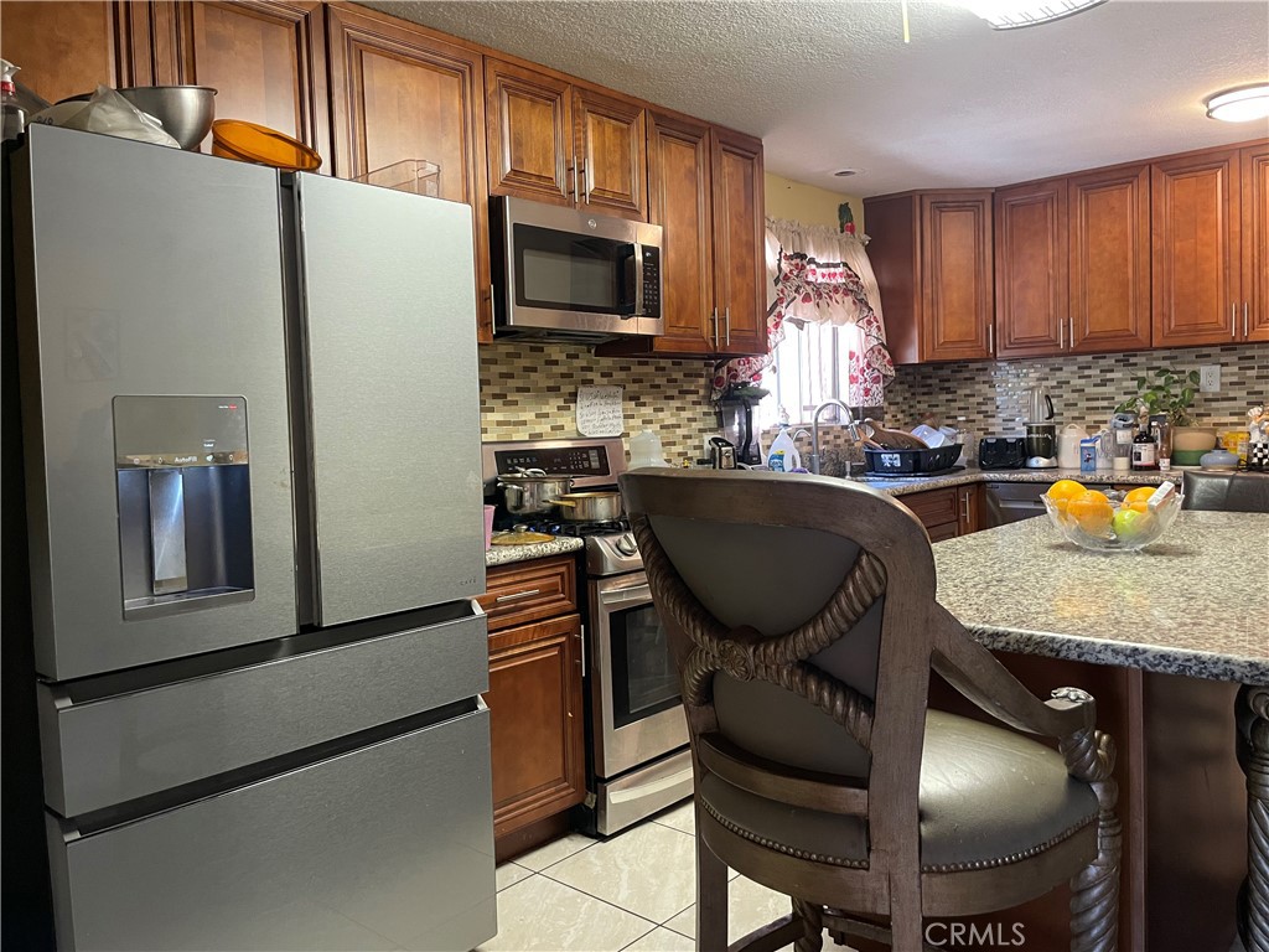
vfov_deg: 53.1
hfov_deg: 67.3
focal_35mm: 26
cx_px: 634
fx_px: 953
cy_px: 476
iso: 250
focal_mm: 4.2
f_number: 1.6
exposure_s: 1/60
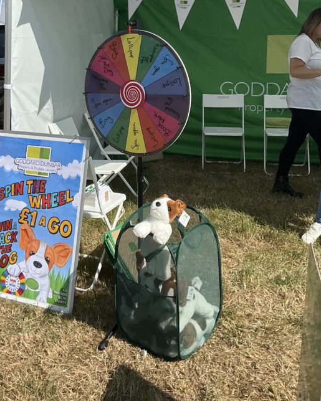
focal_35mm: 45
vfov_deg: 40.3
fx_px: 535
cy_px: 112
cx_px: 113
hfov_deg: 33.2
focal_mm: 3
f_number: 1.8
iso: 25
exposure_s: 1/2538
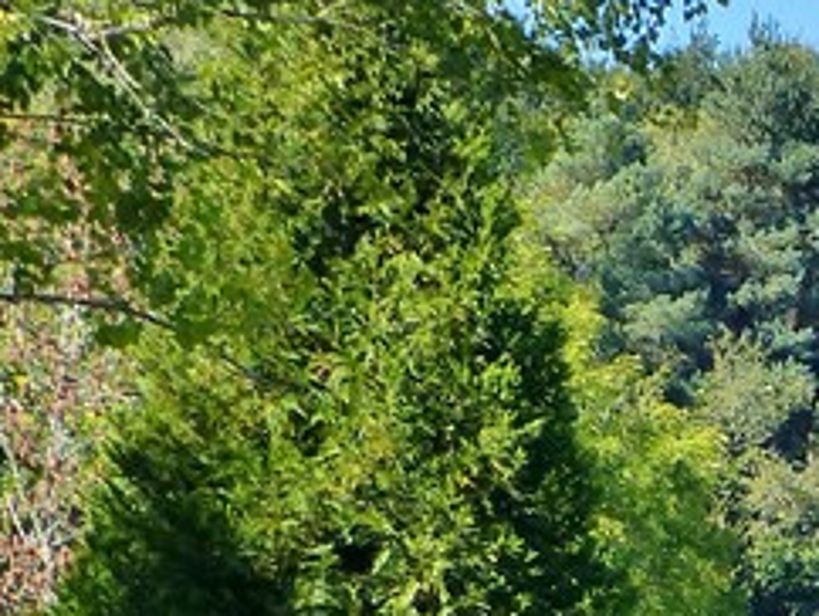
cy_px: 1080
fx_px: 15110
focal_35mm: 638
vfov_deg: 2.3
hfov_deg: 3.1
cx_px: 1371
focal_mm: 24.8
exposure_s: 1/640
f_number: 4
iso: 160
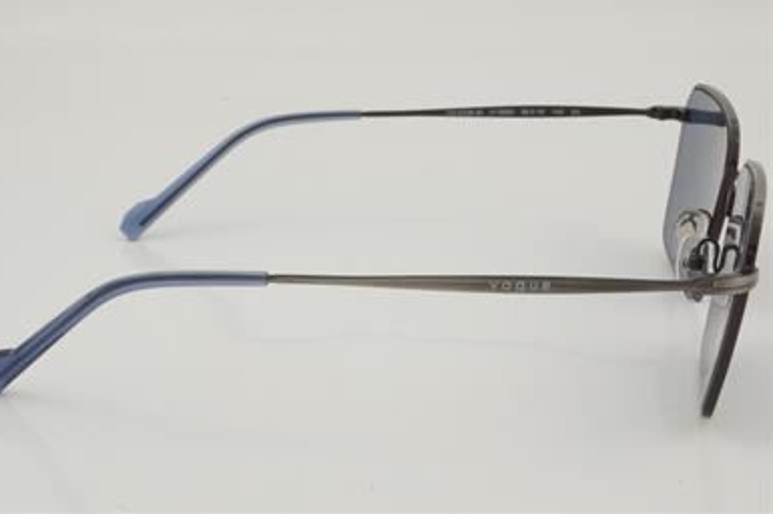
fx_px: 1673
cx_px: 373
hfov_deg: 26.0
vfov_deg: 17.5
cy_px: 249
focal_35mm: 78
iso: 100
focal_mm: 50
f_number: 32
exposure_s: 1/3
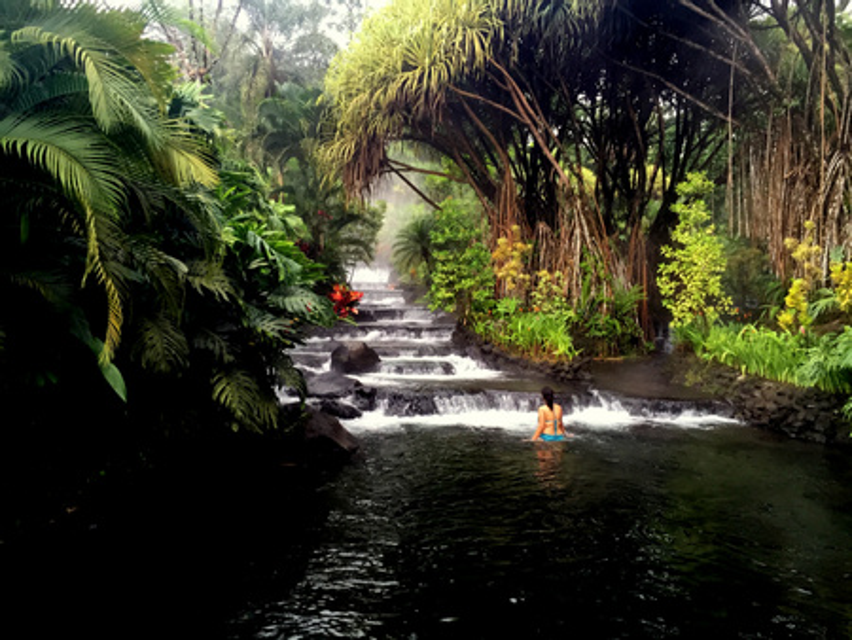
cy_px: 320
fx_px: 714
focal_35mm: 29
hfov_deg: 61.6
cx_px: 426
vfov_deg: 48.3
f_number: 2.2
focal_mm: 4.15
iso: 32
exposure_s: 1/40
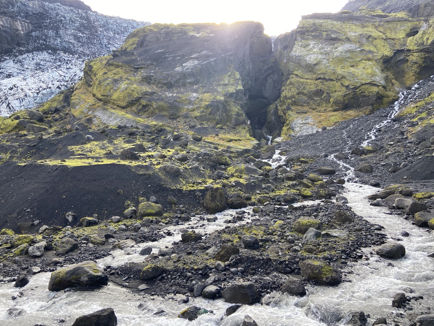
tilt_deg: -1.6
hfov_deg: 67.3
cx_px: 217
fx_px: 326
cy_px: 163
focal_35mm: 26
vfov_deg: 53.1
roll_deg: -2.4
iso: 32
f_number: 1.8
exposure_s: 1/439
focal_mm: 4.25
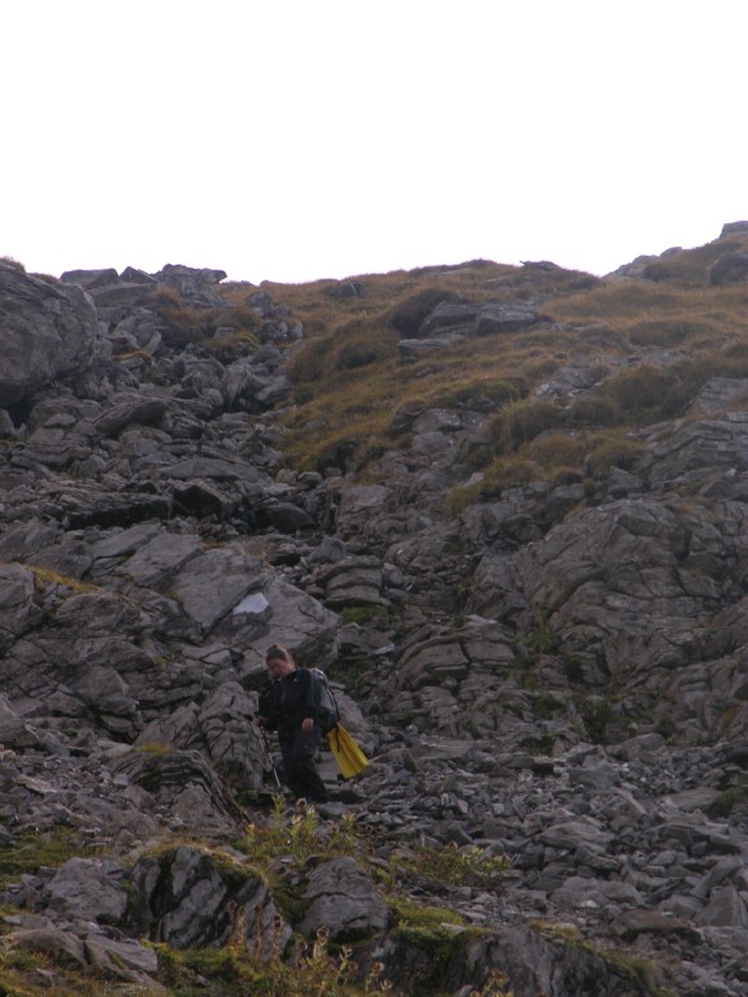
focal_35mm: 280
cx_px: 374
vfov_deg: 7.1
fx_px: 8067
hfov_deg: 5.3
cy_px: 498
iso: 50
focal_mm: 71.2
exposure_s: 1/233
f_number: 5.3
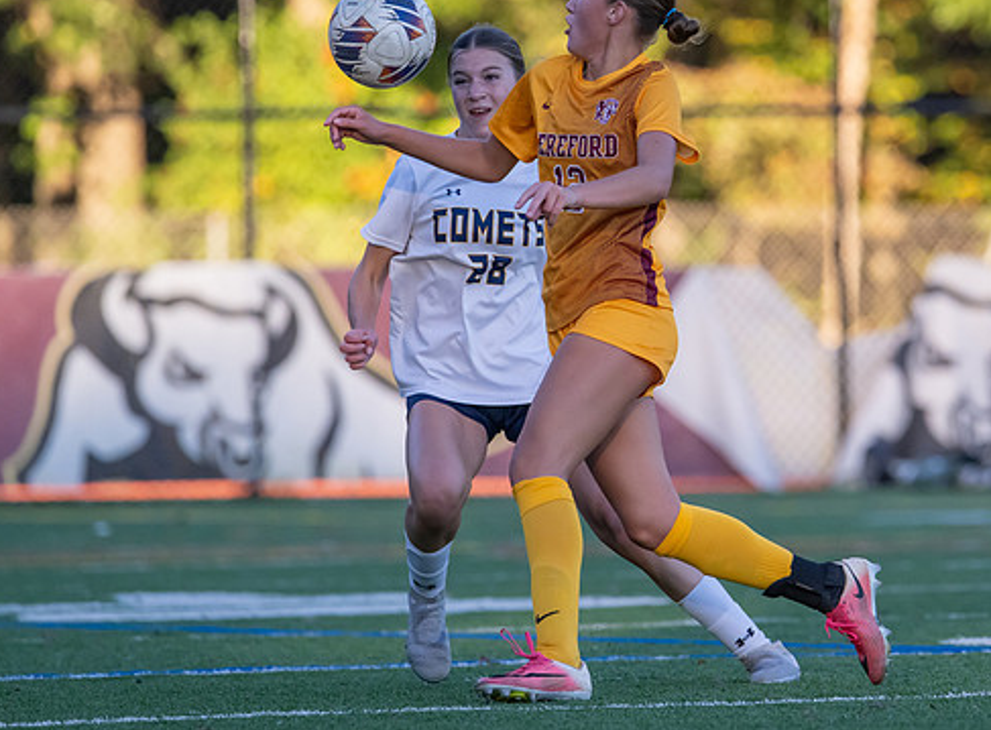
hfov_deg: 3.3
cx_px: 733
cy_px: 228
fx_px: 17271
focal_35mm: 607
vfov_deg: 2.4
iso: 2200
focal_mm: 400
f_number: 5.6
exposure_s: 1/2500
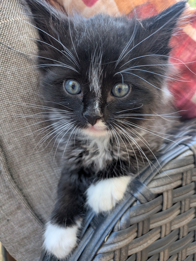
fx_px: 181
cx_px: 98
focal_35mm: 24
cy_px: 130
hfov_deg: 56.8
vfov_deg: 71.6
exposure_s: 1/120
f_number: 1.7
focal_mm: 4.53
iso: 132
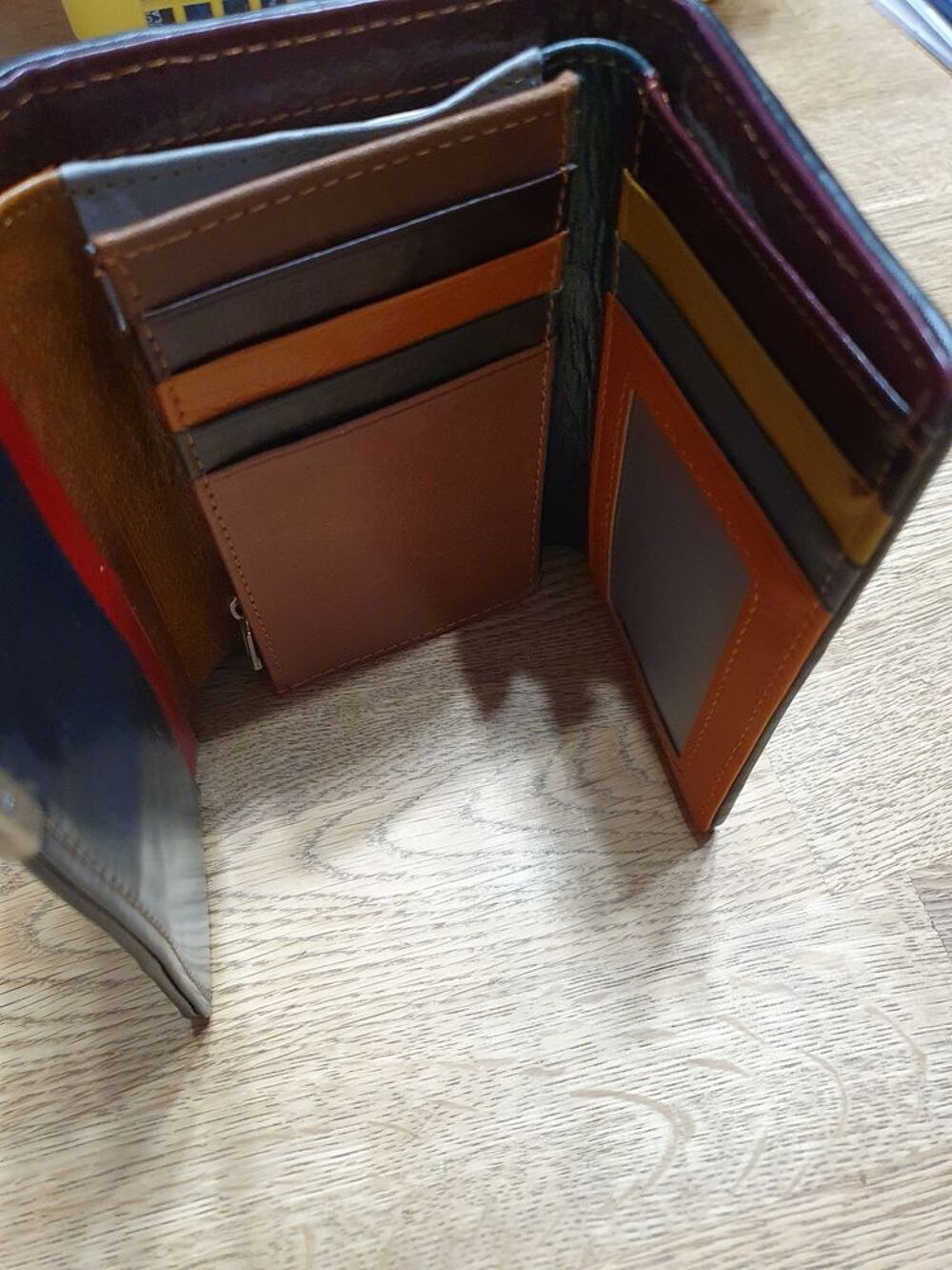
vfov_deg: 67.3
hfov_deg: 53.1
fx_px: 953
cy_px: 635
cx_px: 476
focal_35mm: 26
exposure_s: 1/50
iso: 320
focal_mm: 4.32
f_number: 1.5
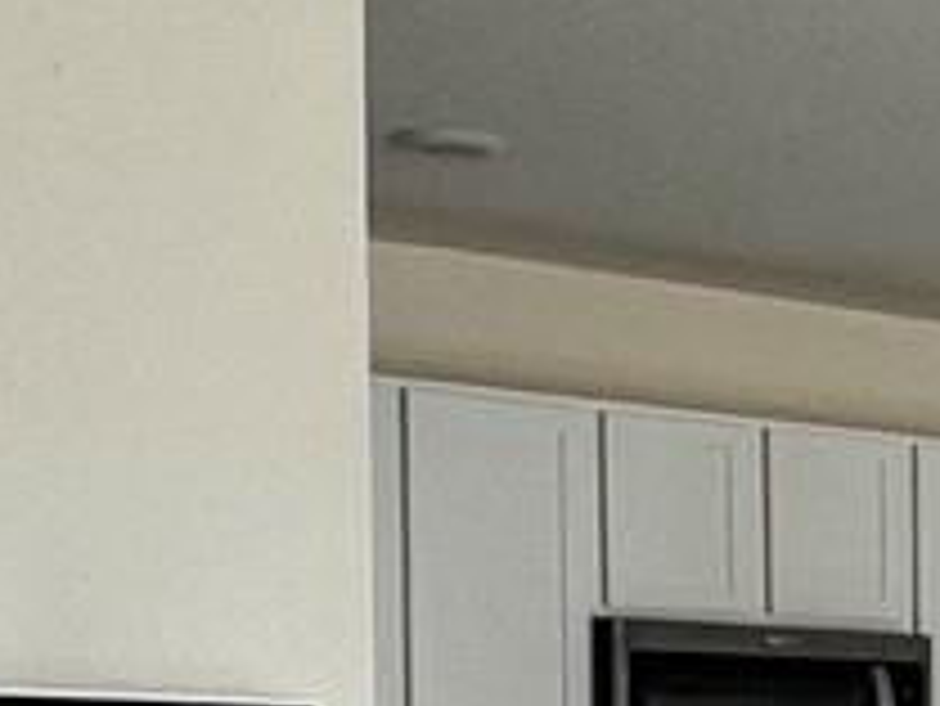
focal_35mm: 107
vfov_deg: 13.3
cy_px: 926
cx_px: 1745
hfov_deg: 15.5
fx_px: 2907
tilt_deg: -3.5
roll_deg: +0.1
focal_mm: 2.22
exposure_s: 1/99
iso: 100
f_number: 2.2
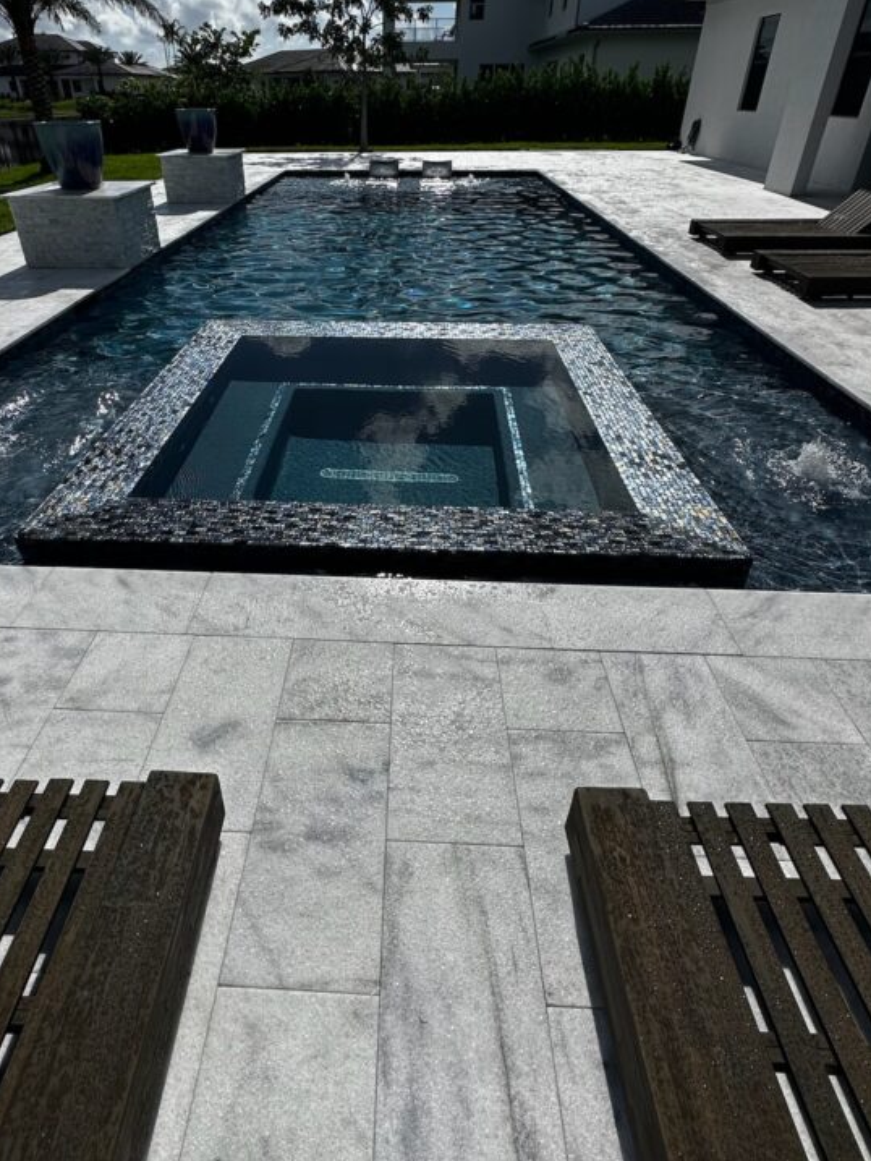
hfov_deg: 65.7
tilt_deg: -31.8
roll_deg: +0.1
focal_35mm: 20
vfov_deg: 81.2
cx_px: 374
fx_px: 671
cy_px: 491
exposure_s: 1/6897
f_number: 2.2
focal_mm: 2.22
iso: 50
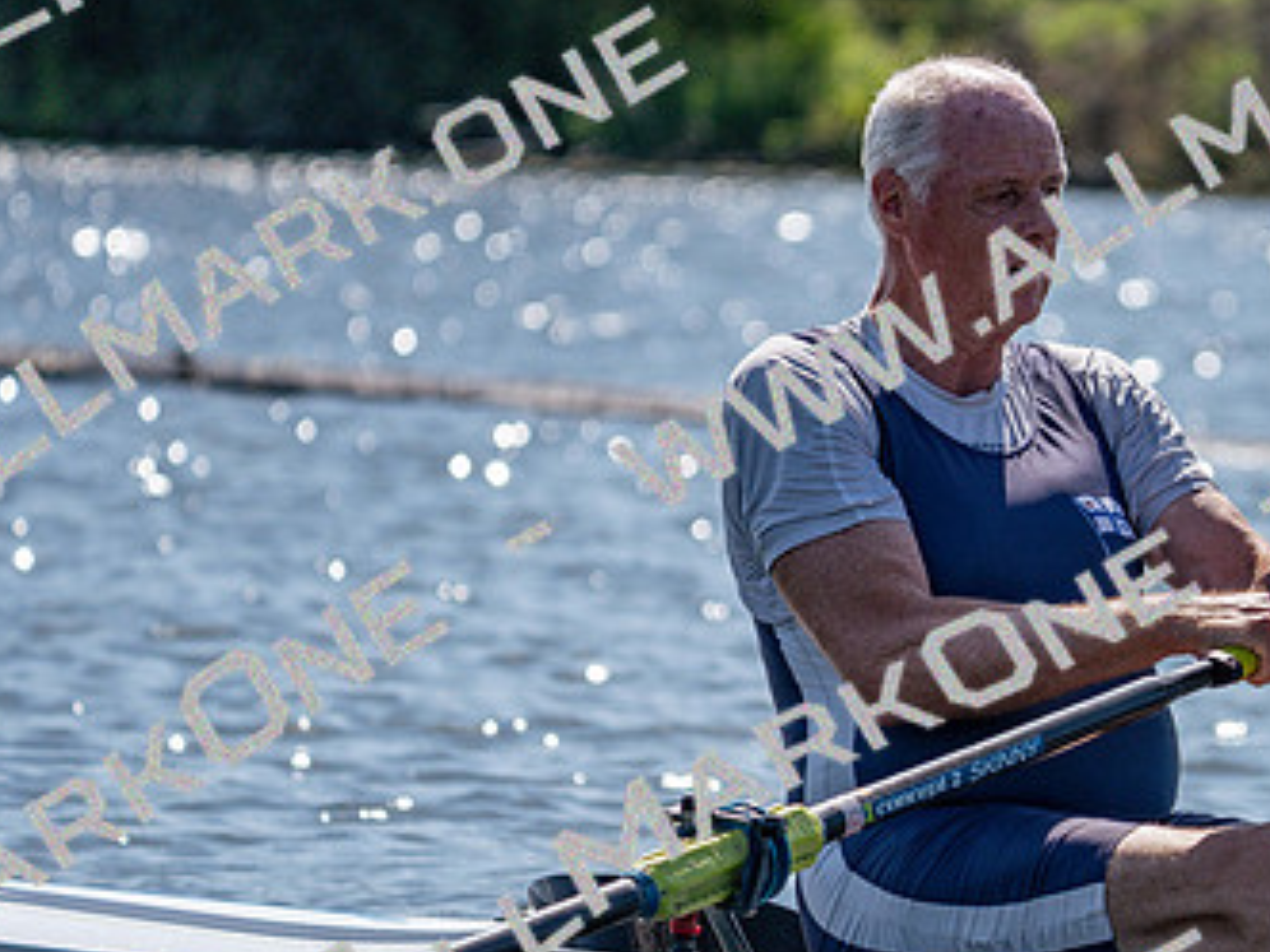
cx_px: 1086
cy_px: 518
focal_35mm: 355
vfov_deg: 4.2
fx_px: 13024
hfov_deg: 5.6
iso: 200
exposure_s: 1/2000
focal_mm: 211
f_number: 5.6
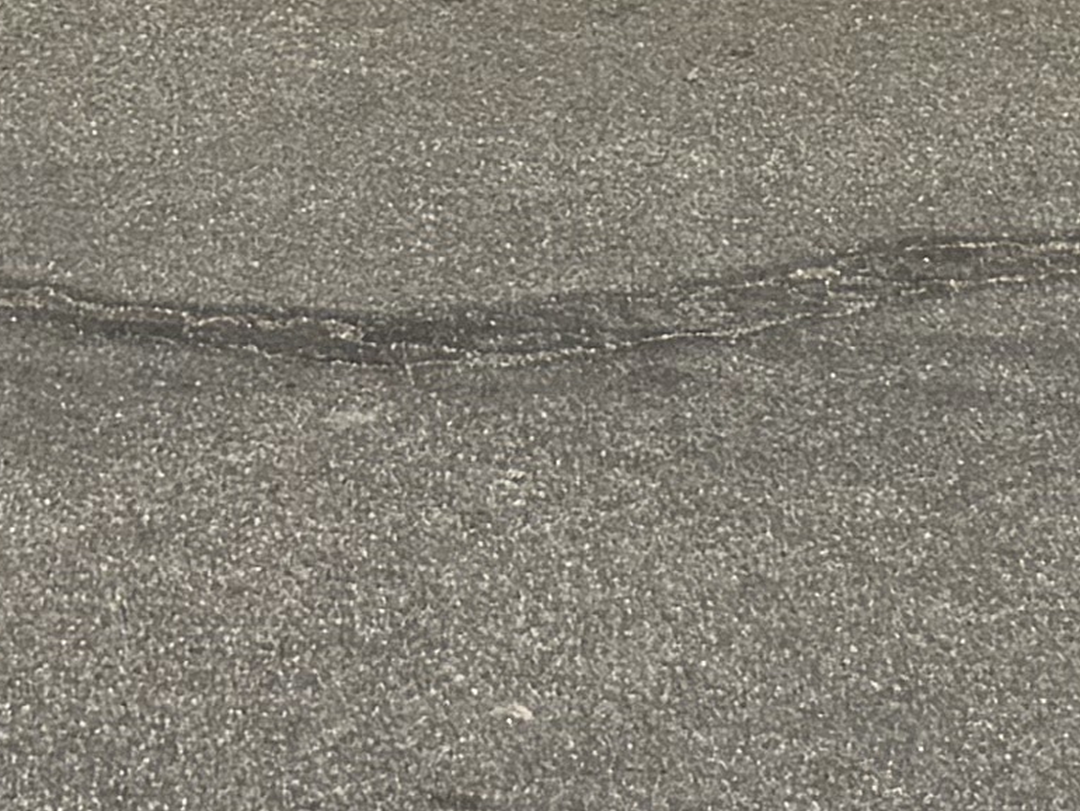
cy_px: -1318
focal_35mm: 178
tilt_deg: -0.1
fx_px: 5555
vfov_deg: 7.6
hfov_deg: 11.1
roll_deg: -2.4
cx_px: 238
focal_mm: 6.76
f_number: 1.78
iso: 100
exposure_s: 1/6173
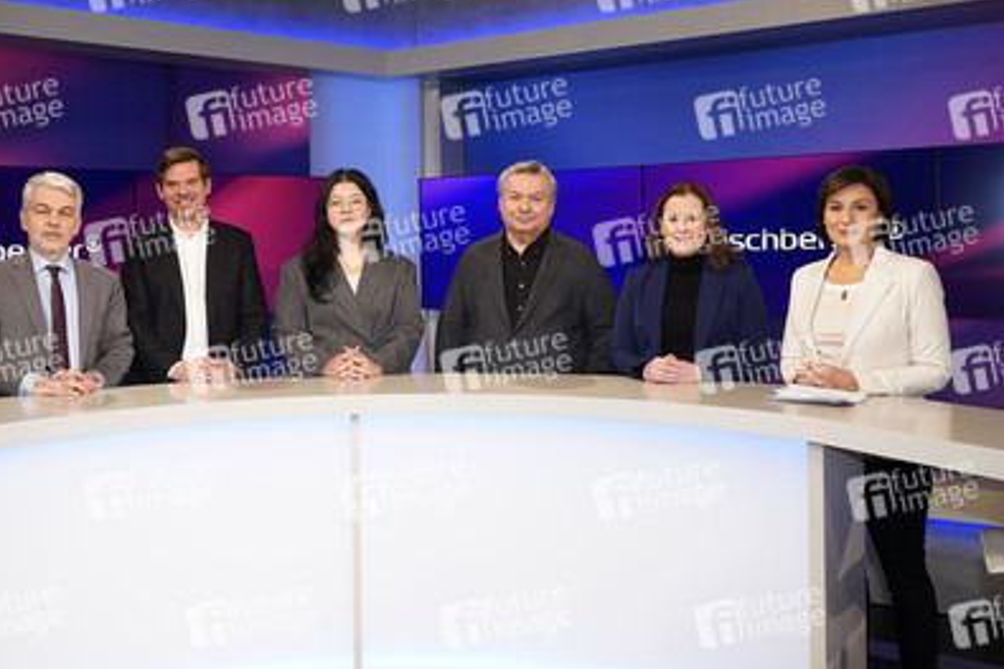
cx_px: 438
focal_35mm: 32
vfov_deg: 41.0
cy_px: 300
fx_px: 892
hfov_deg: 58.6
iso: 2000
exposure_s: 1/125
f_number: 5
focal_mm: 28
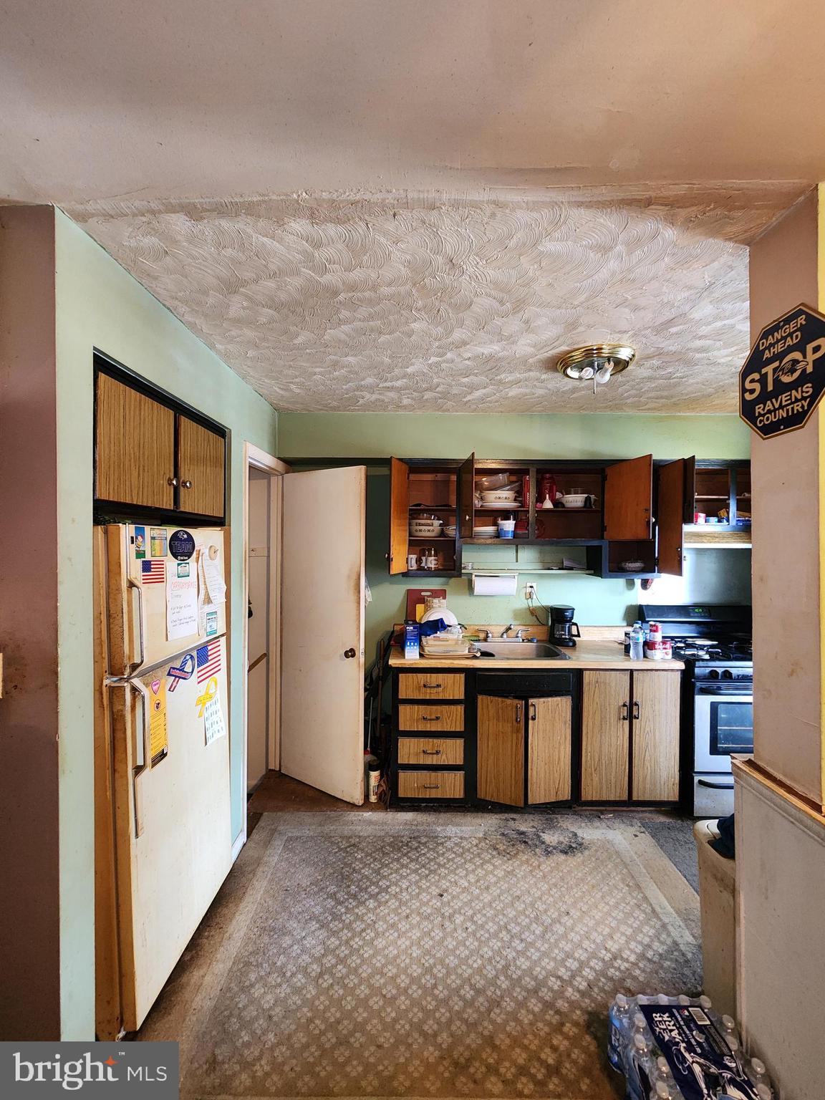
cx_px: 412
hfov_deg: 89.9
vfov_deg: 106.2
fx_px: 413
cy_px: 550
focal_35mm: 13
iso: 500
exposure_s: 1/30
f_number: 2.2
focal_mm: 2.2
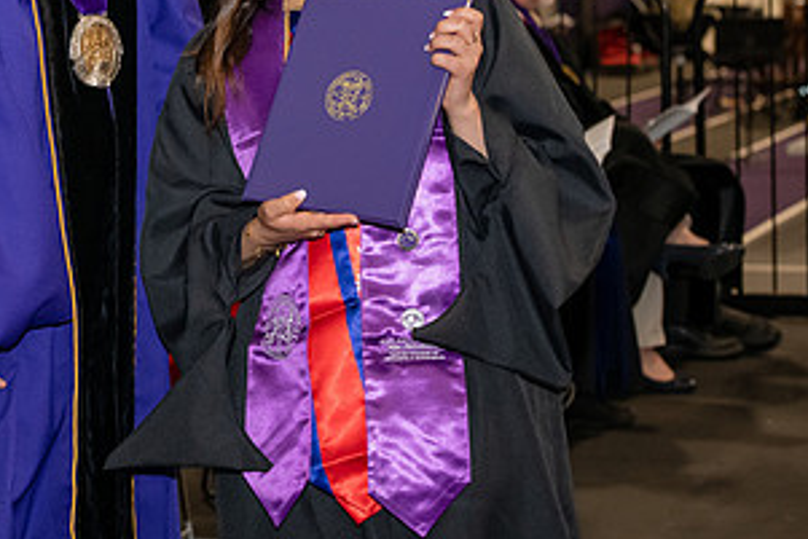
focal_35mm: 135
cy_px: 34
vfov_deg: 10.1
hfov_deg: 15.0
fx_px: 3031
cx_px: 64
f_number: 5.6
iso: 2500
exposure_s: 1/200
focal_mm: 70
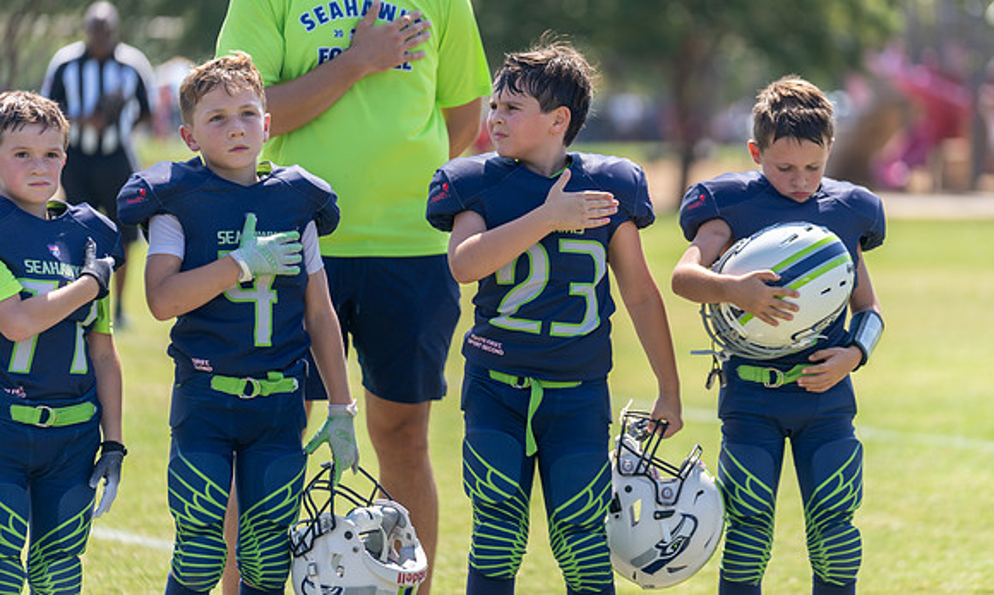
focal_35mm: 183
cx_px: 535
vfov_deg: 6.9
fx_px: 4904
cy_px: 238
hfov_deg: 11.6
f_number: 2.8
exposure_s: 1/800
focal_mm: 165
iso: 100
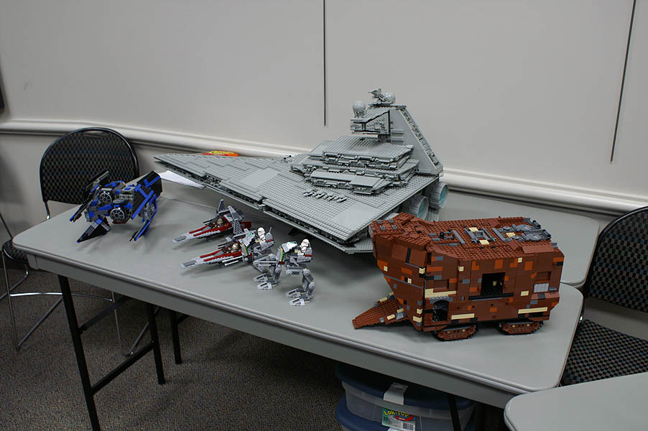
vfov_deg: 39.9
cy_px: 216
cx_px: 324
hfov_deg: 57.3
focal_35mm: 33
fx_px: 594
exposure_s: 1/40
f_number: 4
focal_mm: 22
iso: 400
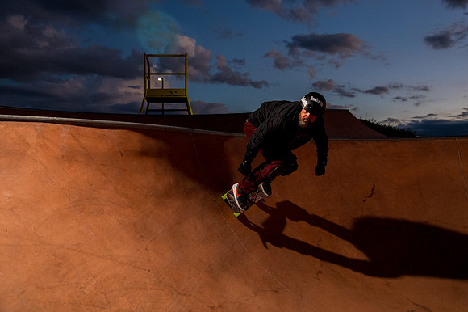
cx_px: 269
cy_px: 134
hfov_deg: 50.5
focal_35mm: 38
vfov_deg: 34.9
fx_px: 494
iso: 5000
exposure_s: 1/250
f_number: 4
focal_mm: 31
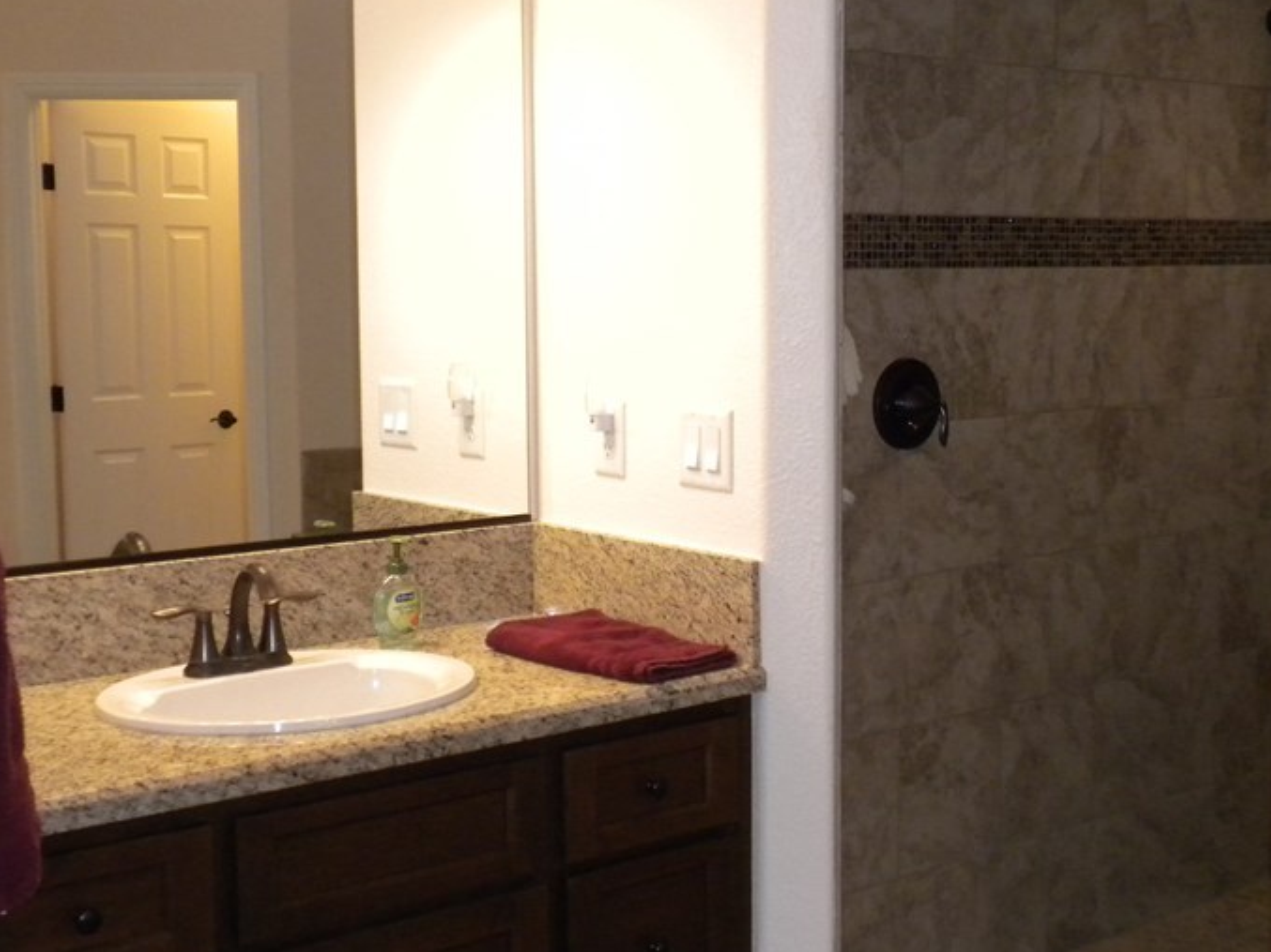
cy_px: 428
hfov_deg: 34.2
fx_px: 2055
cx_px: 779
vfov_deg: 26.1
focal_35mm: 56
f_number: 3.5
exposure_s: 1/80.8
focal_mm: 6.6
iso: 400
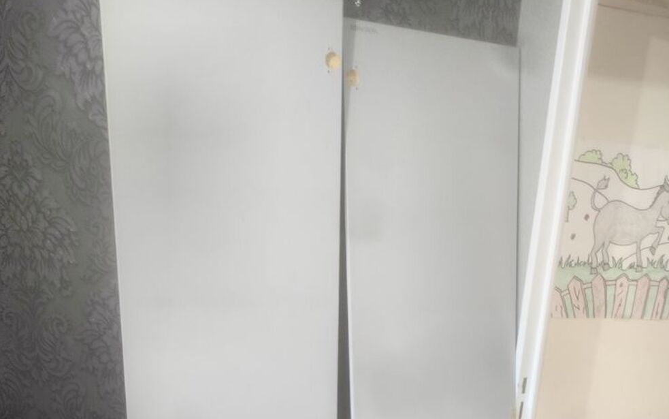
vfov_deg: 32.6
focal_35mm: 36
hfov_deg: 54.0
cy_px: 417
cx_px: 340
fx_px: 657
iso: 1166
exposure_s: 1/20
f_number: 1.89
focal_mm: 5.43
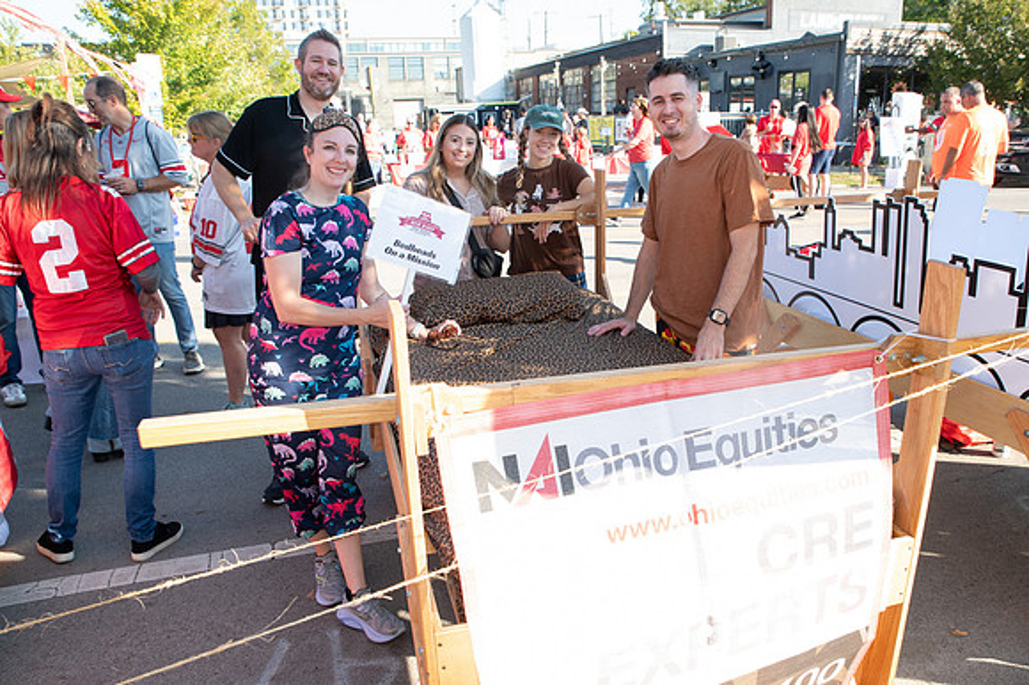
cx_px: 568
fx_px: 781
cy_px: 387
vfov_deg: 47.2
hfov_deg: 66.6
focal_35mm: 27
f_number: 6.3
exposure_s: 1/200
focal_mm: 24
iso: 400
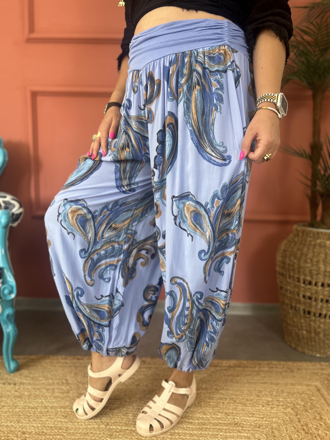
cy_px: 220
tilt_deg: -7.6
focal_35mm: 26
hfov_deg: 53.1
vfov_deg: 67.3
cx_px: 165
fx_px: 330
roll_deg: -0.8
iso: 125
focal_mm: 5.7
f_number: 1.5
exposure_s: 1/68
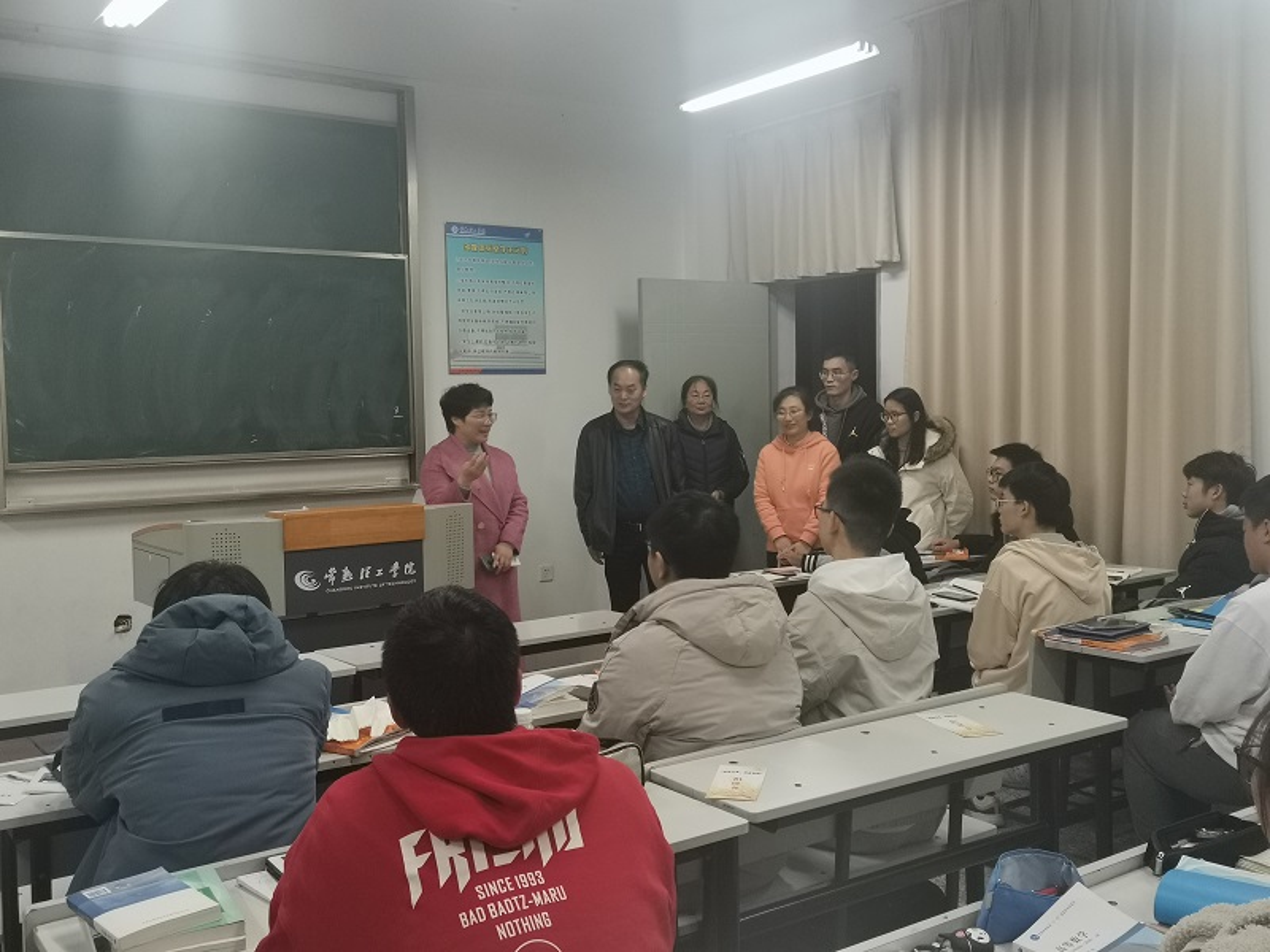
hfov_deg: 54.0
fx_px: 1247
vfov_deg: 41.8
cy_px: 476
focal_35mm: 34
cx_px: 635
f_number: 1.8
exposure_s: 1/50
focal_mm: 4.75
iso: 200
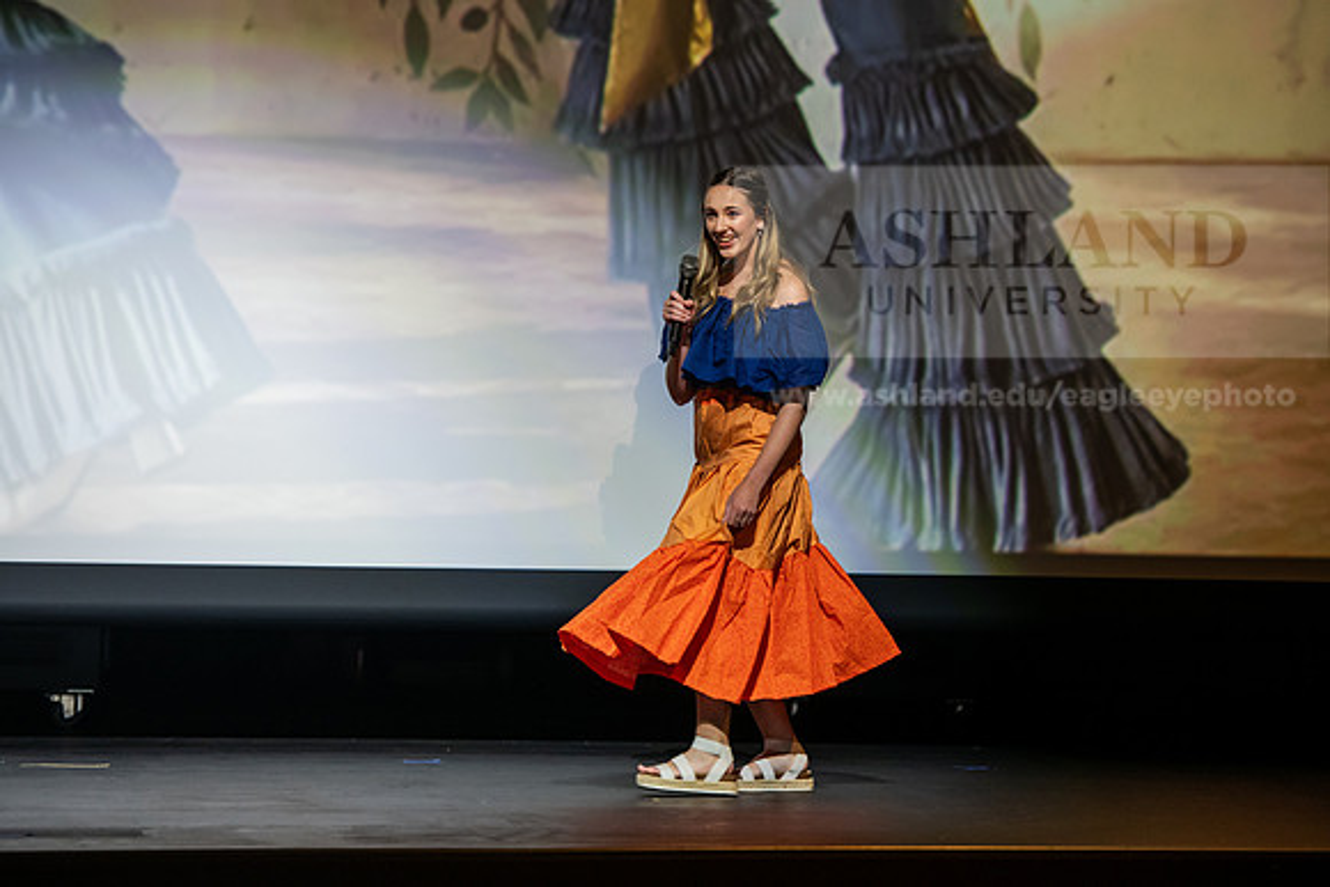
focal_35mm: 140
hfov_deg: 14.7
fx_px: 5173
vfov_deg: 9.8
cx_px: 665
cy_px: 444
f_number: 3.5
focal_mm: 140
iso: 2500
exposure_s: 1/250
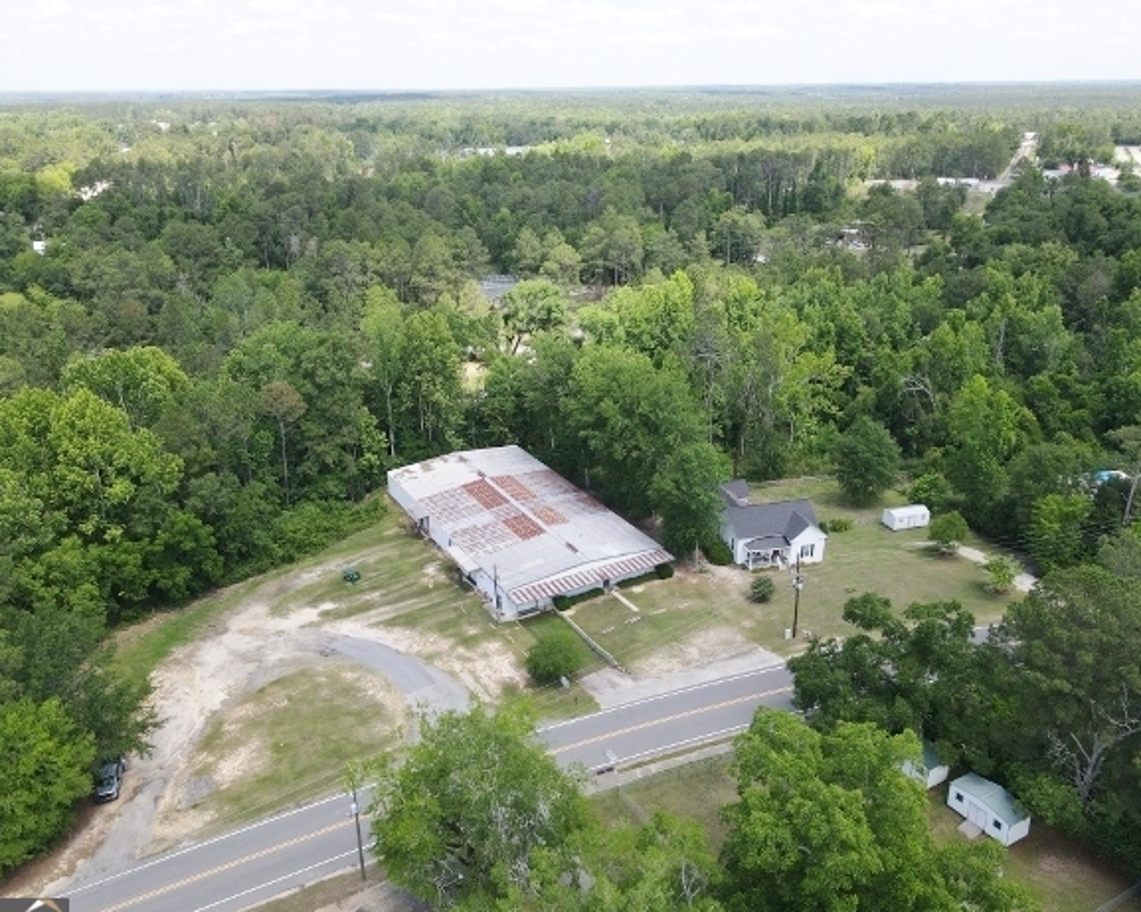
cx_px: 560
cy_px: 471
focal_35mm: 26
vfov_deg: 54.9
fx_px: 878
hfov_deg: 66.1
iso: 100
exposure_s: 1/320
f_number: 2.8
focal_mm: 4.5
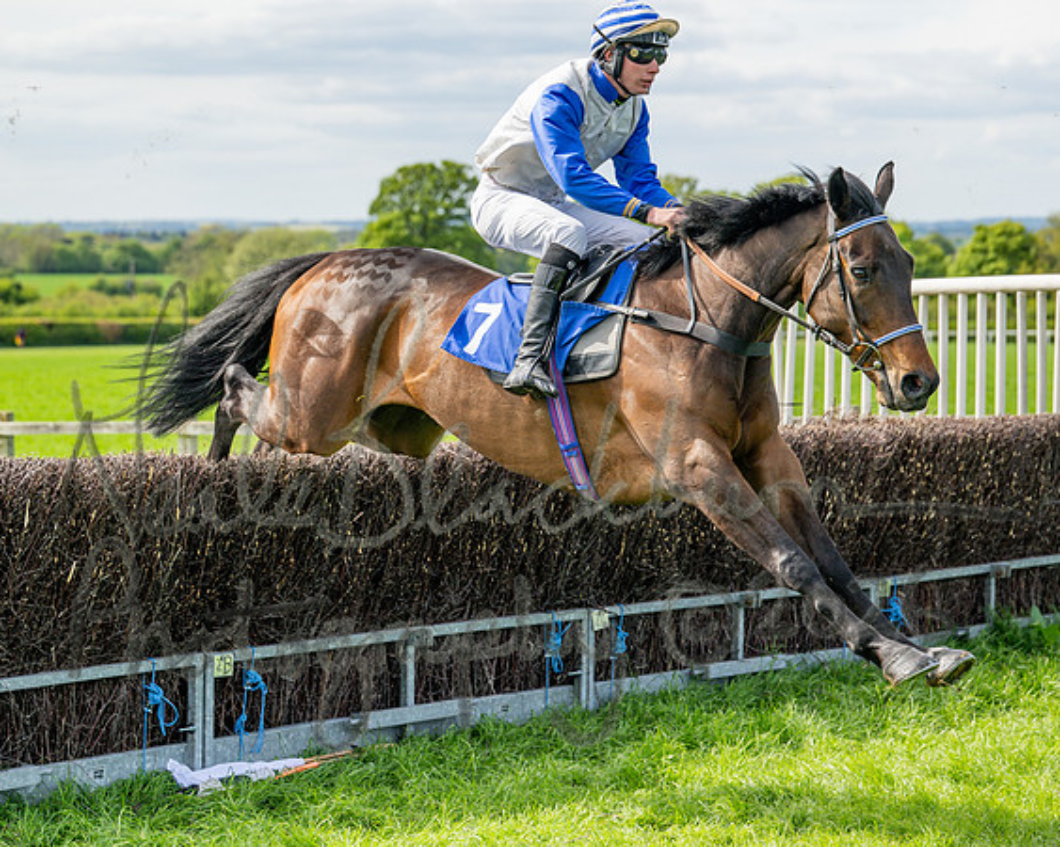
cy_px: 371
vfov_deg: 15.2
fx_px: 3177
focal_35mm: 101
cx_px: 621
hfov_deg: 18.9
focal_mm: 80
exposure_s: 1/1600
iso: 200
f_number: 4
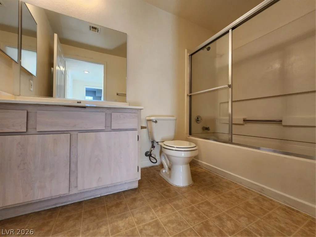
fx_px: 119
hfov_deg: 106.2
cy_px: 118
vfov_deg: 89.9
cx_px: 158
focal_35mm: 13
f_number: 2.2
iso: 125
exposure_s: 1/60
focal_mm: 2.2
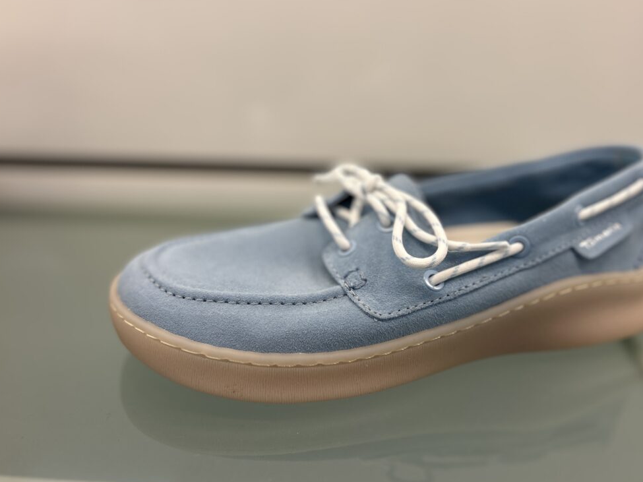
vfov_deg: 44.0
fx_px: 594
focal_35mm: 32
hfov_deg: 56.6
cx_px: 365
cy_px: 203
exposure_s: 1/108
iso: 32
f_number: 1.5
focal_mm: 5.7
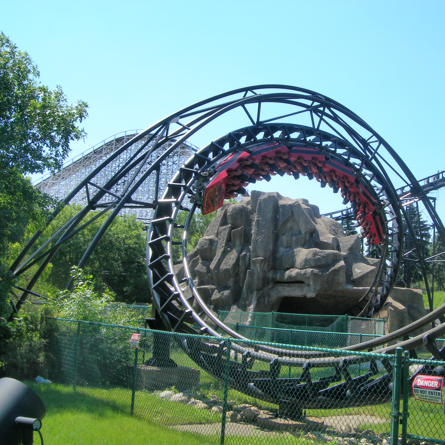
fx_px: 654
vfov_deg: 37.6
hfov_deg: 37.3
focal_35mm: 45
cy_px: 223
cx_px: 283
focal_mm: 7.8
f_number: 4.8
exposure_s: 1/305
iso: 50
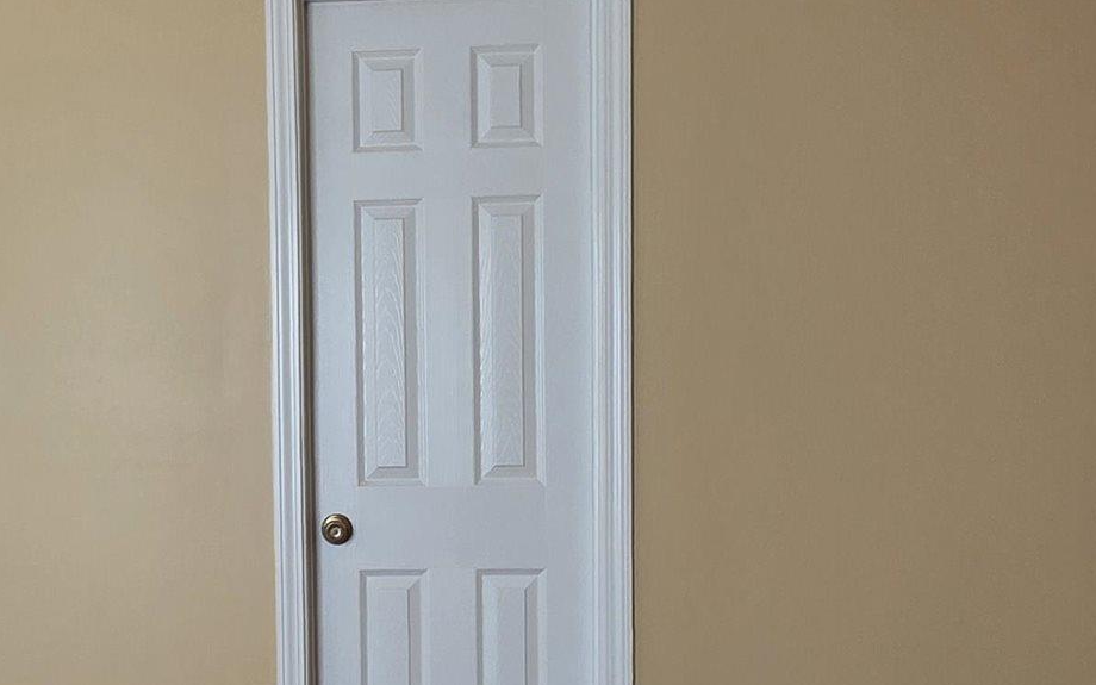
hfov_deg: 42.4
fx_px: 1374
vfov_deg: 27.6
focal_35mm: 46
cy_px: 511
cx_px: 300
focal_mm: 2.2
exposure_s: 1/120
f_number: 1.9
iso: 100
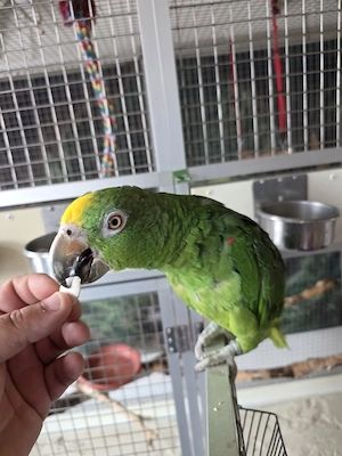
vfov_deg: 73.9
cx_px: 171
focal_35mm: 23
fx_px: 303
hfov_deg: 58.9
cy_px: 228
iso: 640
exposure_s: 1/101
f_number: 1.7
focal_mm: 6.25
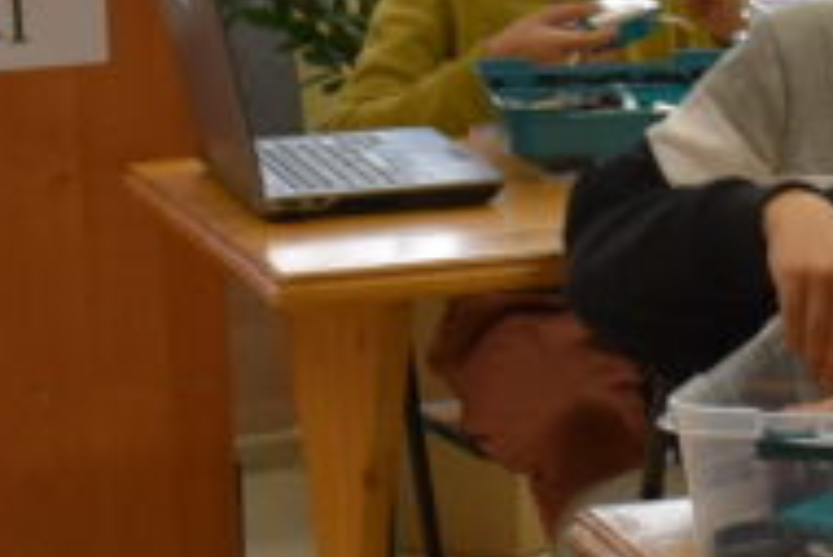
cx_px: 609
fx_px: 4816
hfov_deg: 9.9
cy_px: 364
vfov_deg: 6.6
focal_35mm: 208
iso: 400
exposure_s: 1/100
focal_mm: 22
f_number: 5
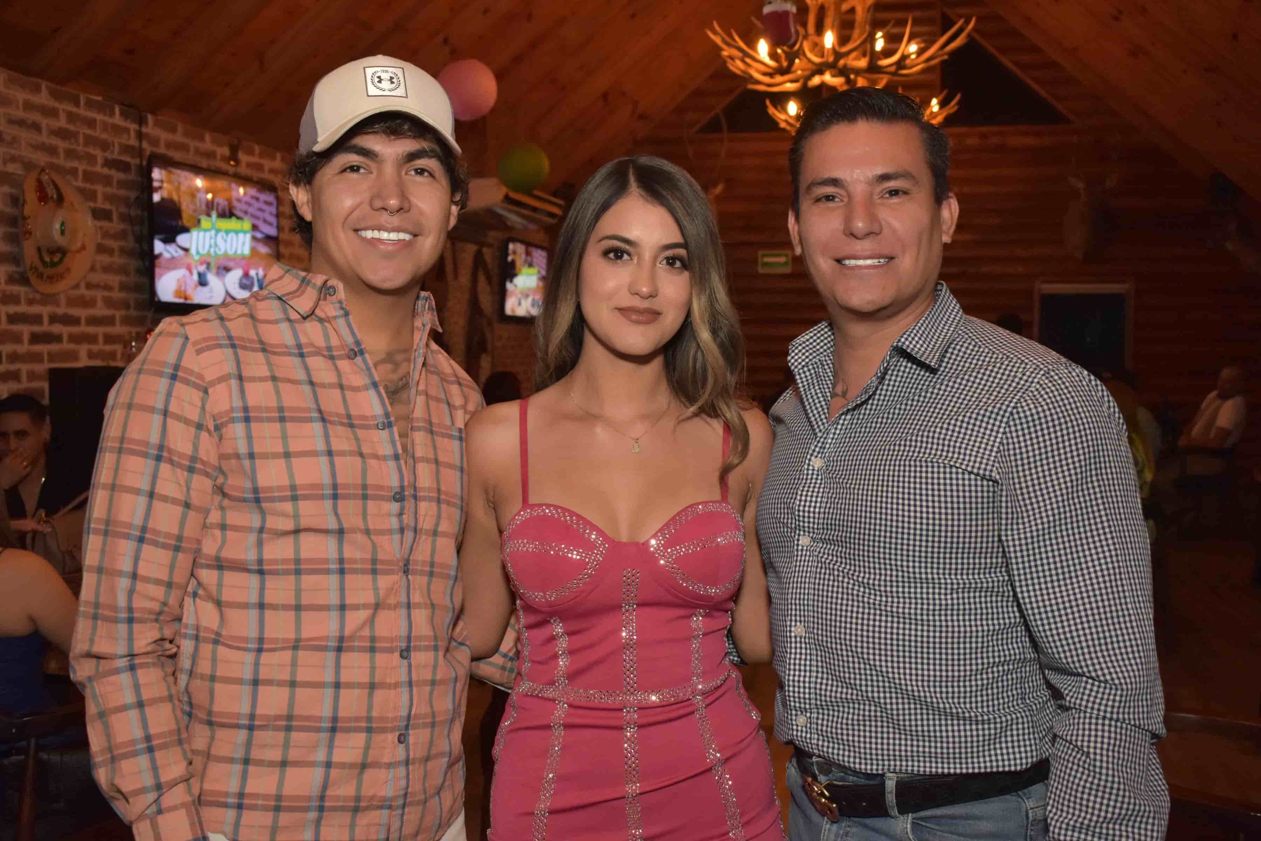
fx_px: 1313
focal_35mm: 38
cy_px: 420
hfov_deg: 51.3
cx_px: 630
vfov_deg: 35.5
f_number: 5
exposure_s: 1/50
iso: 1600
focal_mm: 25
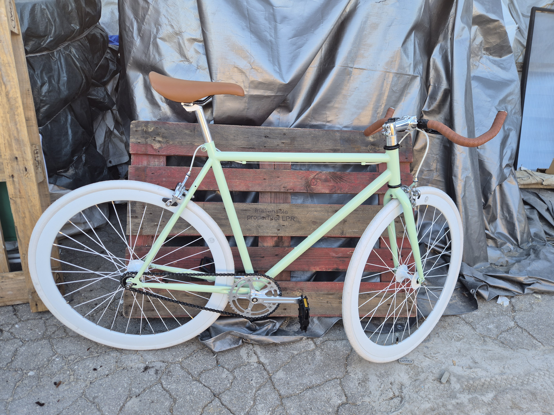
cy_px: 208
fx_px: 368
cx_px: 277
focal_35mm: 23
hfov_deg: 73.9
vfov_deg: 58.9
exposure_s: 1/180
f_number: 1.8
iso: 40
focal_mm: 5.4
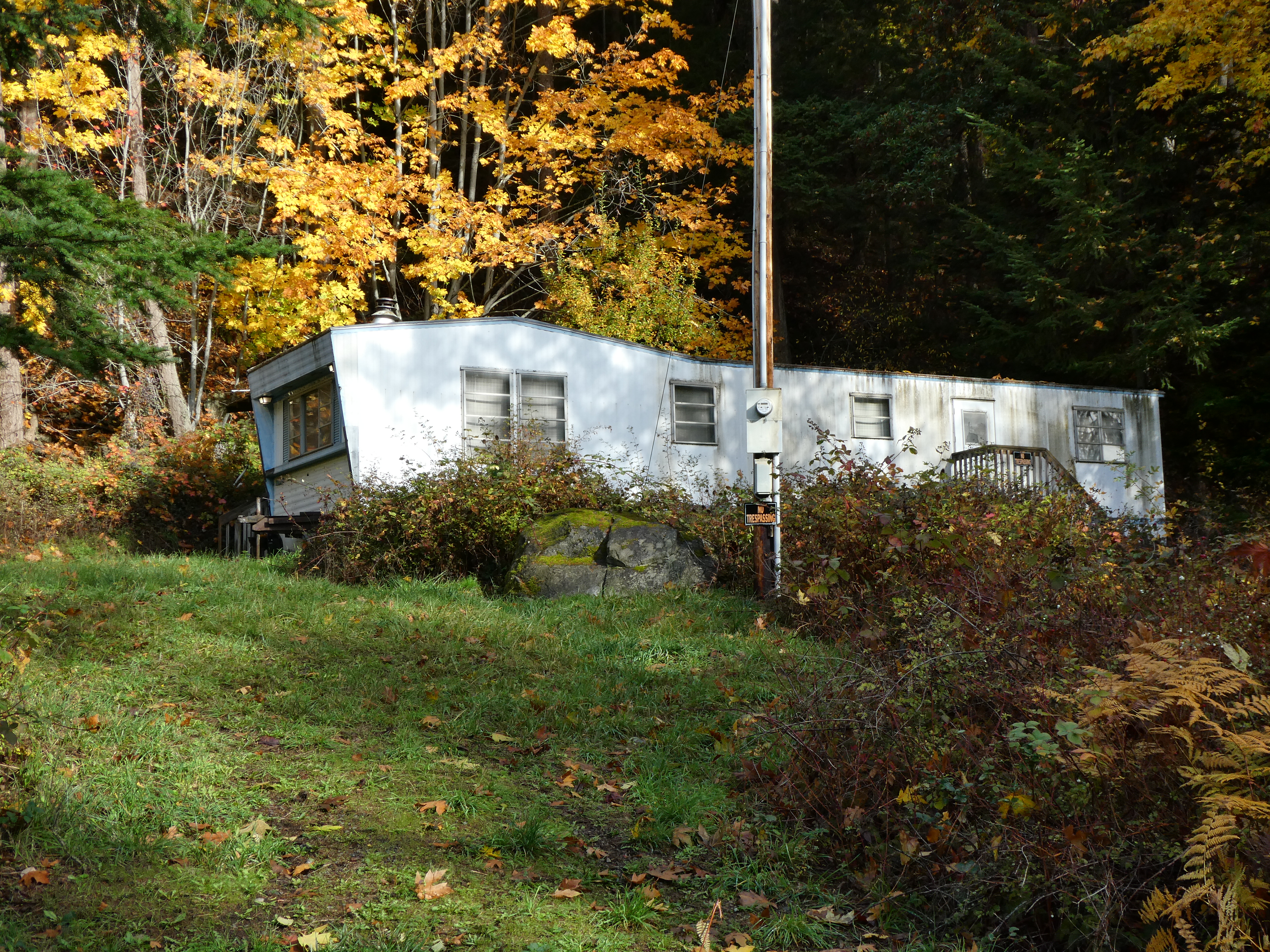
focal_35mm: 50
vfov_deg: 29.1
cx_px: 635
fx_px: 1834
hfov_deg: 38.2
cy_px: 476
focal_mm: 9
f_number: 4.1
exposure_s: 1/250
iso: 80
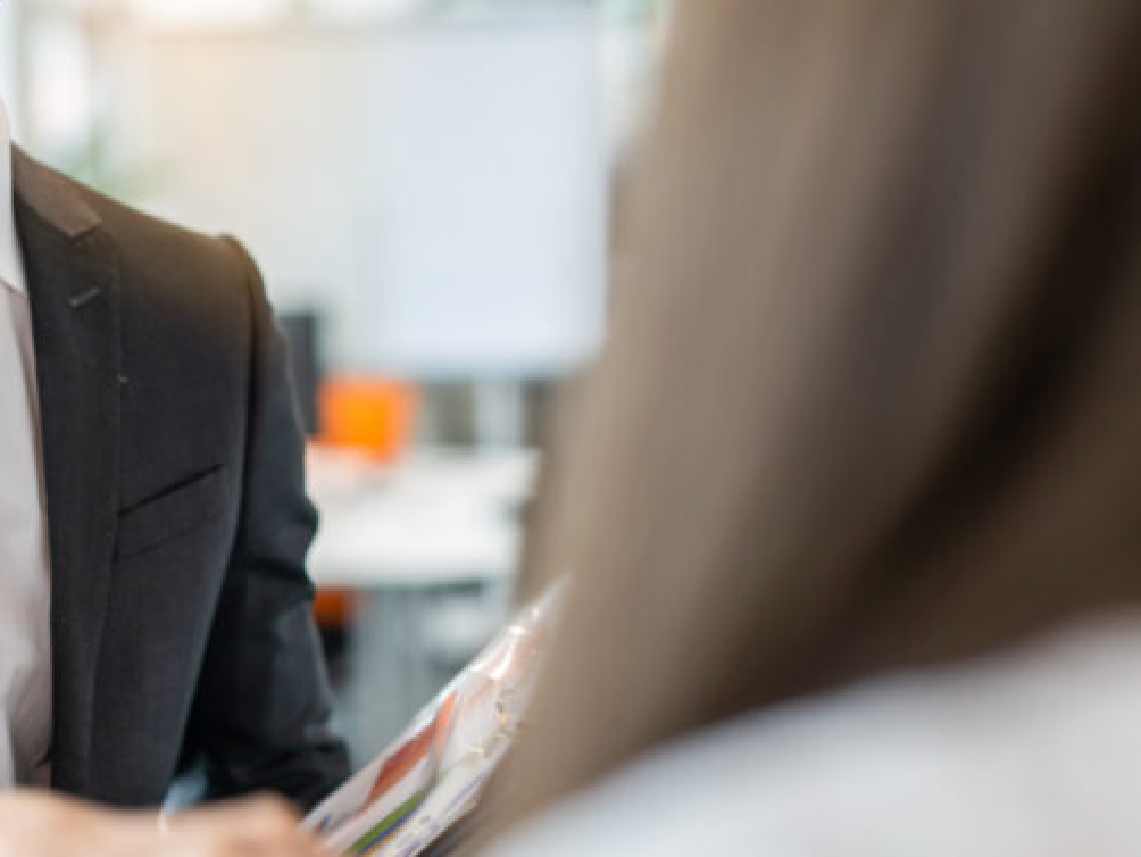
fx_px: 3232
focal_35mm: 98
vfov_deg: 15.1
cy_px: 349
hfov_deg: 20.0
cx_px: 375
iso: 100
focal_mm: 50
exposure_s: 1/50
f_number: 1.8
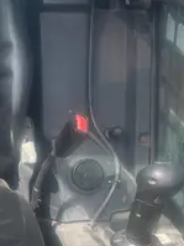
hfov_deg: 14.6
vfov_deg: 20.1
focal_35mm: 96
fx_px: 681
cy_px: 217
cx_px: -72
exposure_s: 1/836
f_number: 1.6
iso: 32
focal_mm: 4.2
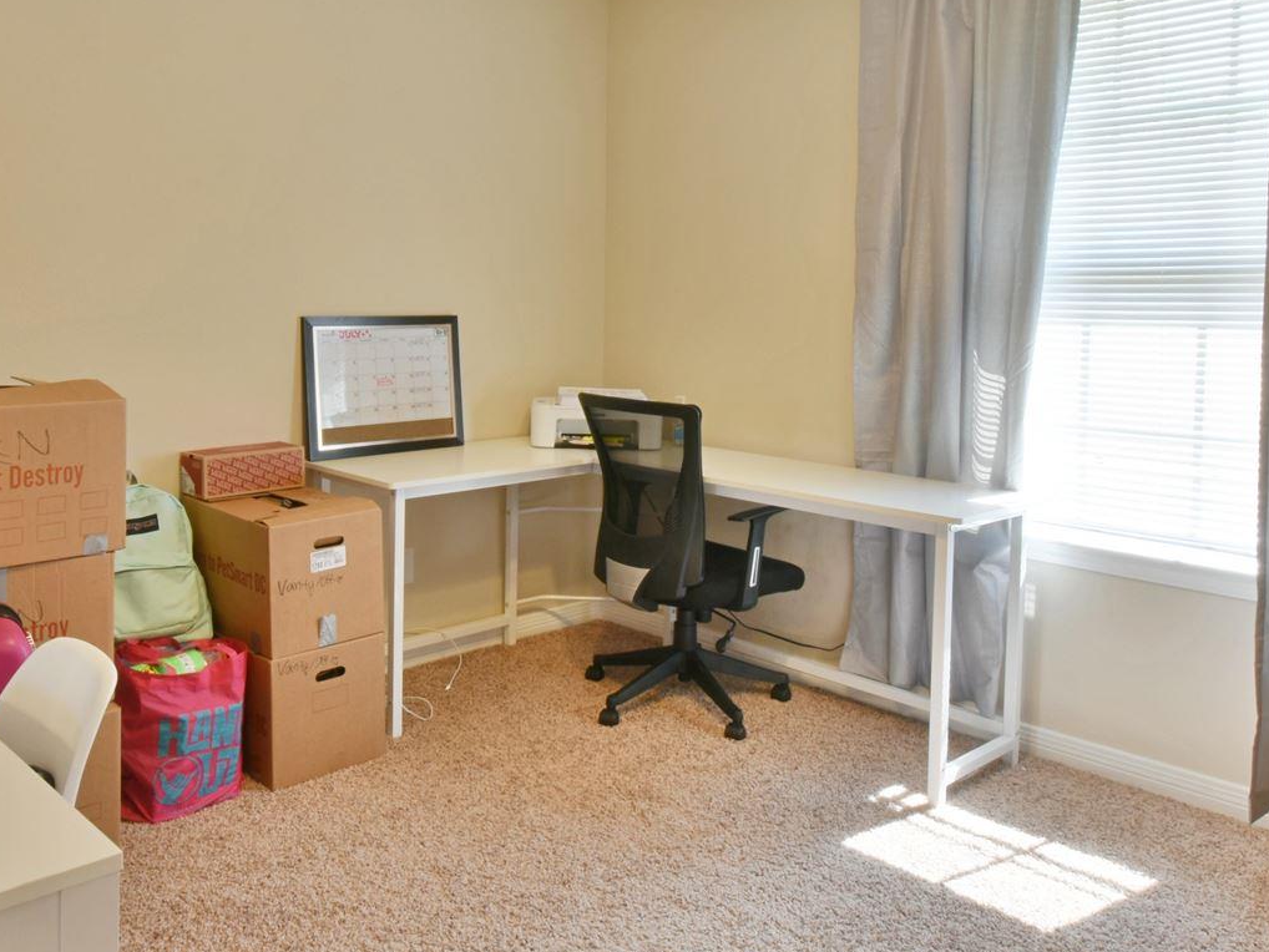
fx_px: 1063
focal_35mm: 29
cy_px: 356
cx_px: 505
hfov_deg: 61.1
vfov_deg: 47.8
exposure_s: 1.3
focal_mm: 10
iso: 100
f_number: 22
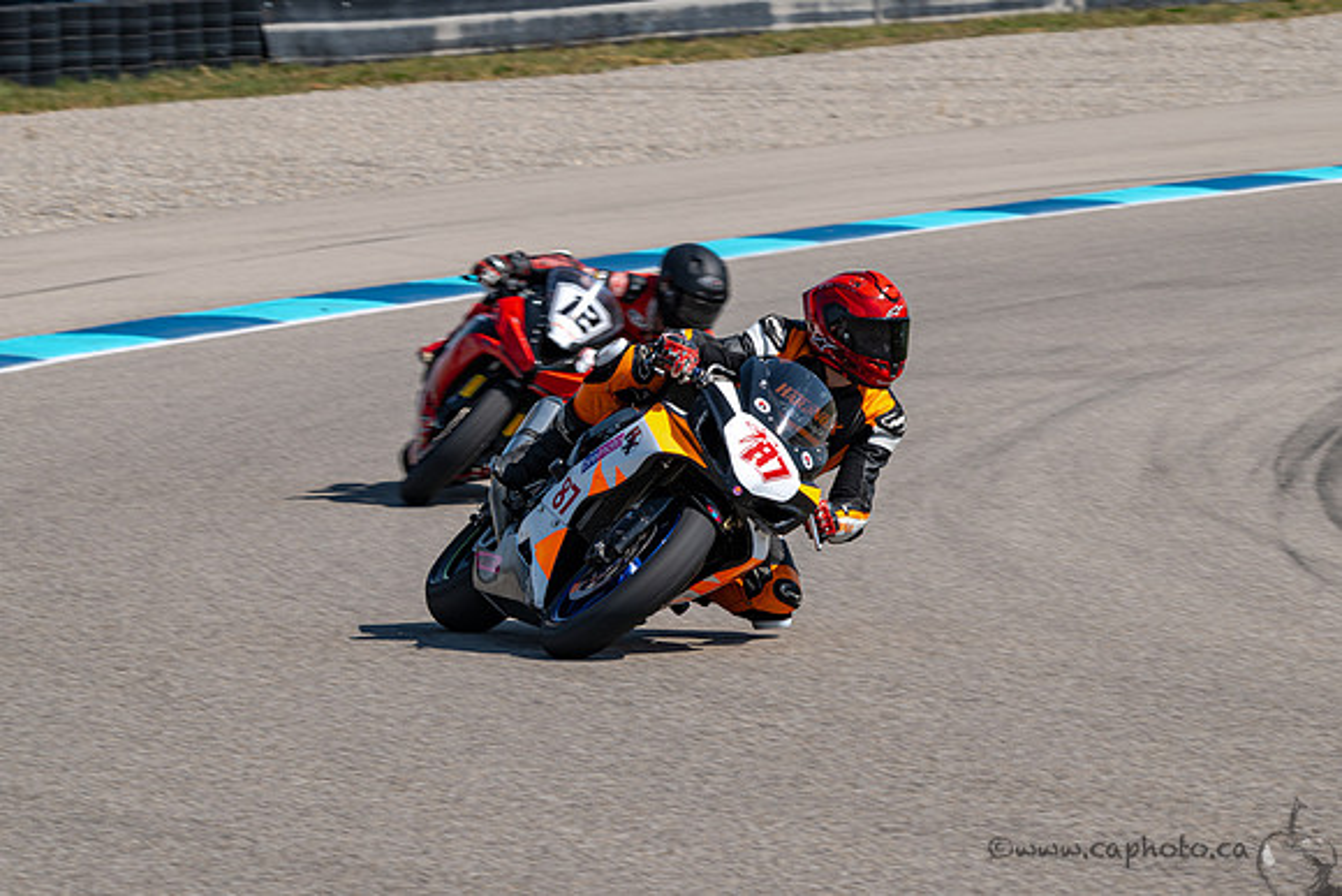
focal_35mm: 260
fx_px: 9701
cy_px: 484
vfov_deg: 5.3
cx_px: 671
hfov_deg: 7.9
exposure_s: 1/200
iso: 90
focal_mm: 200
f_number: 13
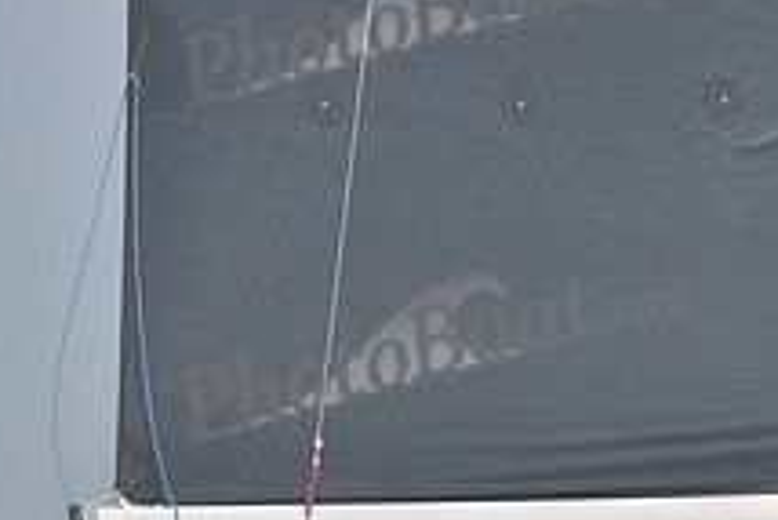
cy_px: 485
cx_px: 883
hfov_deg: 3.8
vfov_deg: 2.5
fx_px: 11721
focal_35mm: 542
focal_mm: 200
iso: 280
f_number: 9
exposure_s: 1/1000
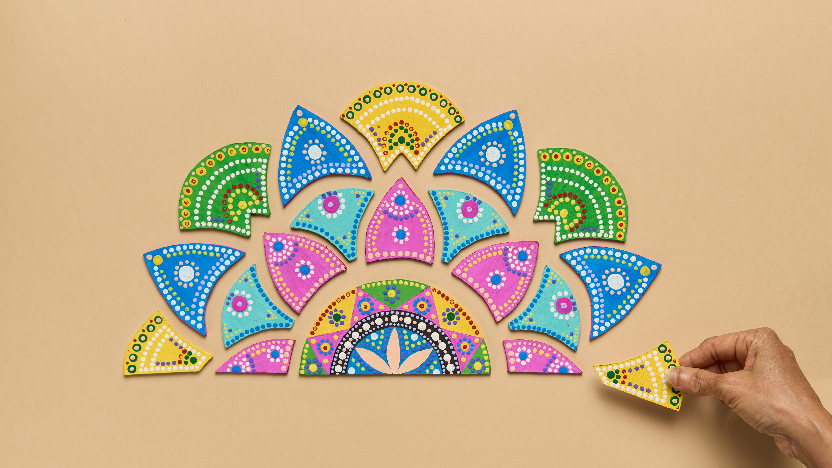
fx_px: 1147
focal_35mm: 52
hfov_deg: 39.9
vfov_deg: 23.1
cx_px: 416
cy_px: 248
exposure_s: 1/125
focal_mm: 49
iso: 100
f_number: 9
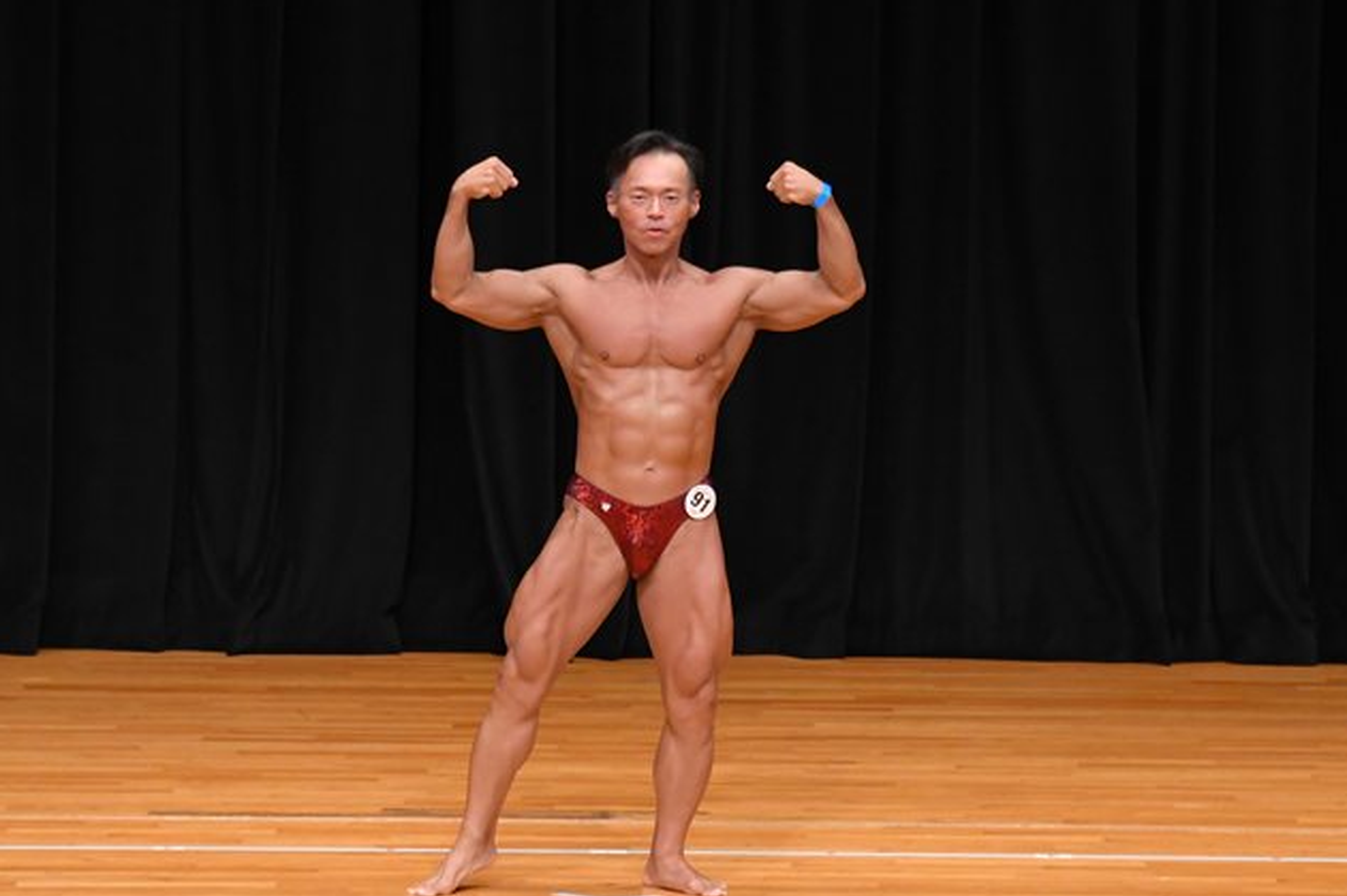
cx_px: 634
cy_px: 524
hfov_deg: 7.4
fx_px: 10356
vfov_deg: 5.0
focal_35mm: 277
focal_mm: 150
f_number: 5.6
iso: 3200
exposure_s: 1/400
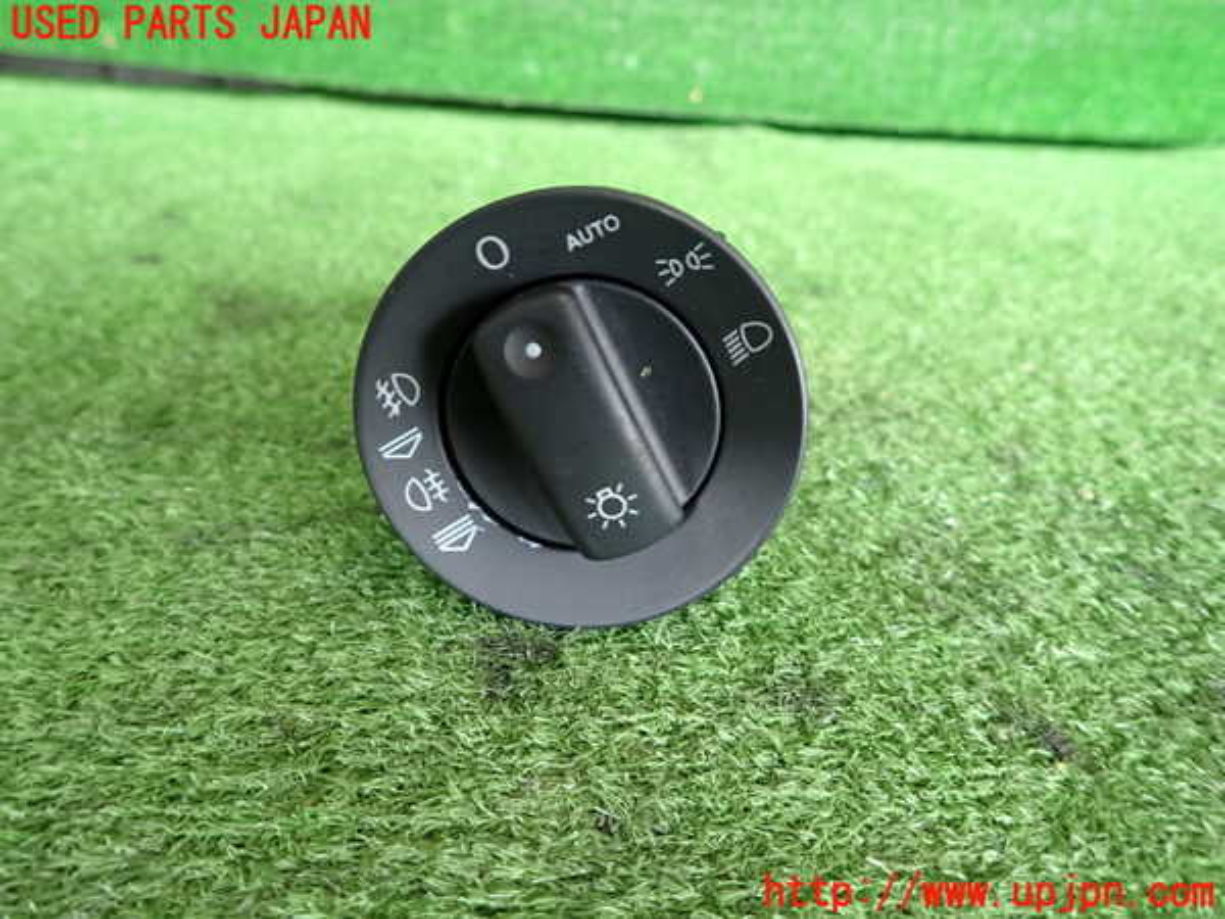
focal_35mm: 25
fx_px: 885
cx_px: 612
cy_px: 460
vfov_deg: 54.9
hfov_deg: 69.4
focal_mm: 4.5
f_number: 2
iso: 200
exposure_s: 1/30
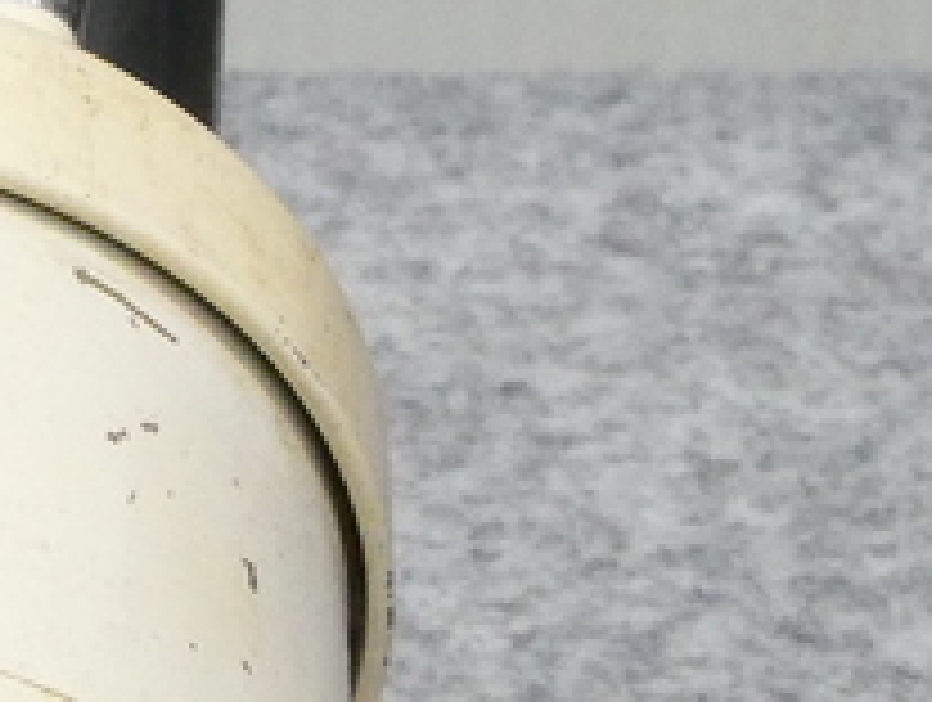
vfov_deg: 1.6
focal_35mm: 926
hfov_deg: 2.1
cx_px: -1166
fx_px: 24975
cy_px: 297
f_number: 5.6
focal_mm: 35.8
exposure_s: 1/15
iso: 400
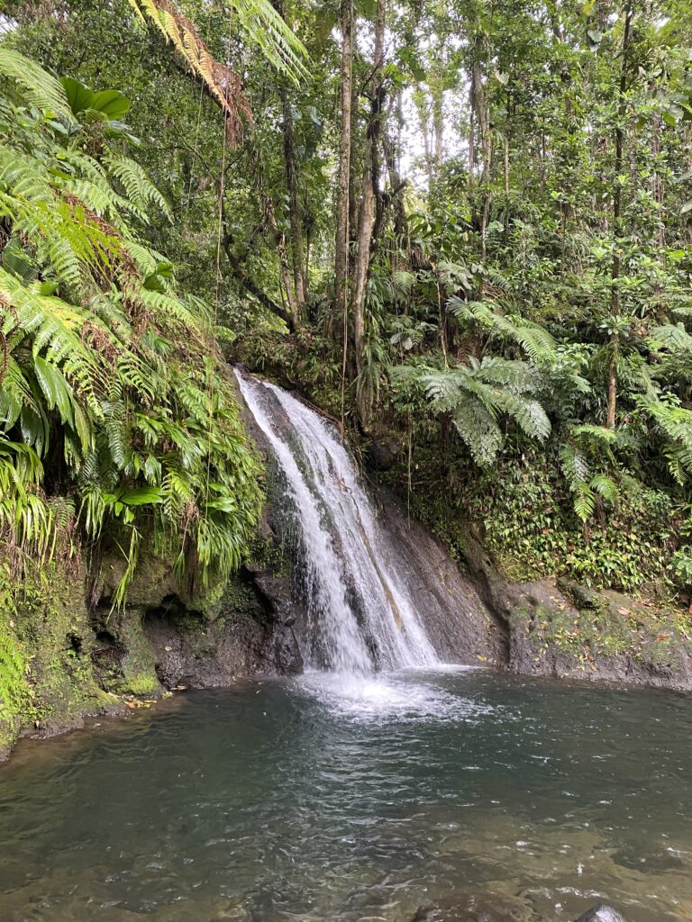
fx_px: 693
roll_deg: -0.5
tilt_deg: +8.2
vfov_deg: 67.3
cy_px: 461
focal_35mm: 26
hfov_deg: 53.1
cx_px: 346
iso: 250
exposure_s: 1/60
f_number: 1.8
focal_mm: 4.25
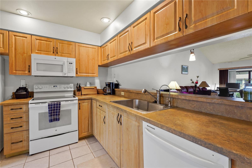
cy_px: 84
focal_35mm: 16
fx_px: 111
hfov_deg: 97.1
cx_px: 126
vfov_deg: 74.1
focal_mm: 15.9
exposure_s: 1/4
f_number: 9
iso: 250
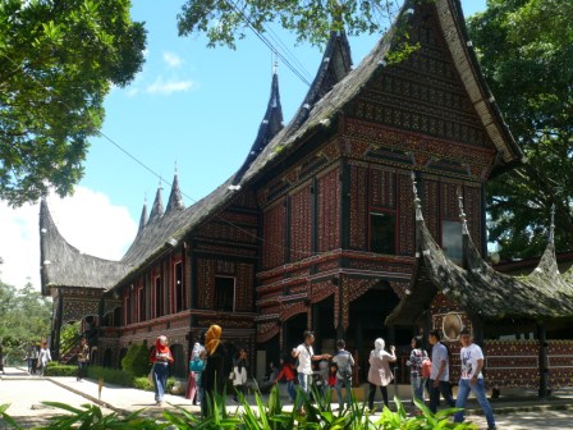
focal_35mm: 35
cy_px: 215
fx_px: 579
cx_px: 286
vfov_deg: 40.7
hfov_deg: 52.6
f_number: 4.5
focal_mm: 7.4
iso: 100
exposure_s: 1/200
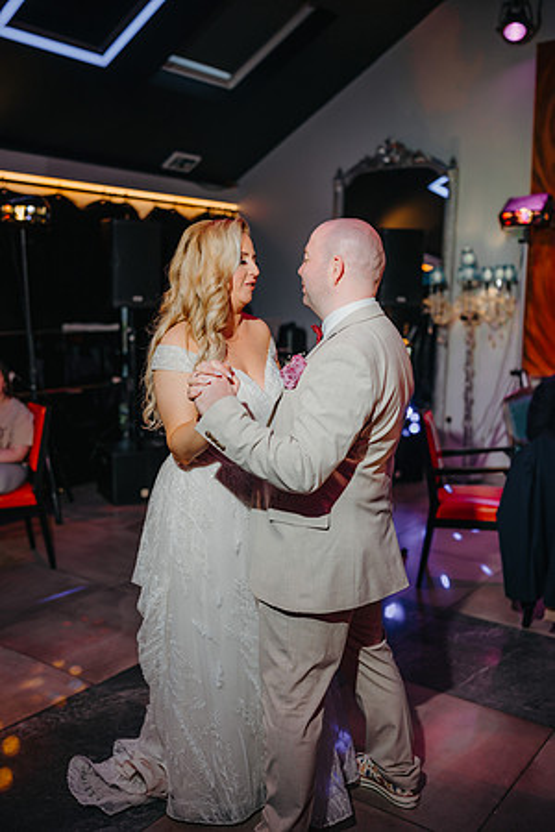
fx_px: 809
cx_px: 278
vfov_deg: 54.4
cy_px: 416
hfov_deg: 37.9
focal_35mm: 35
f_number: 1.8
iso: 100
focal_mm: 35
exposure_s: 1/200
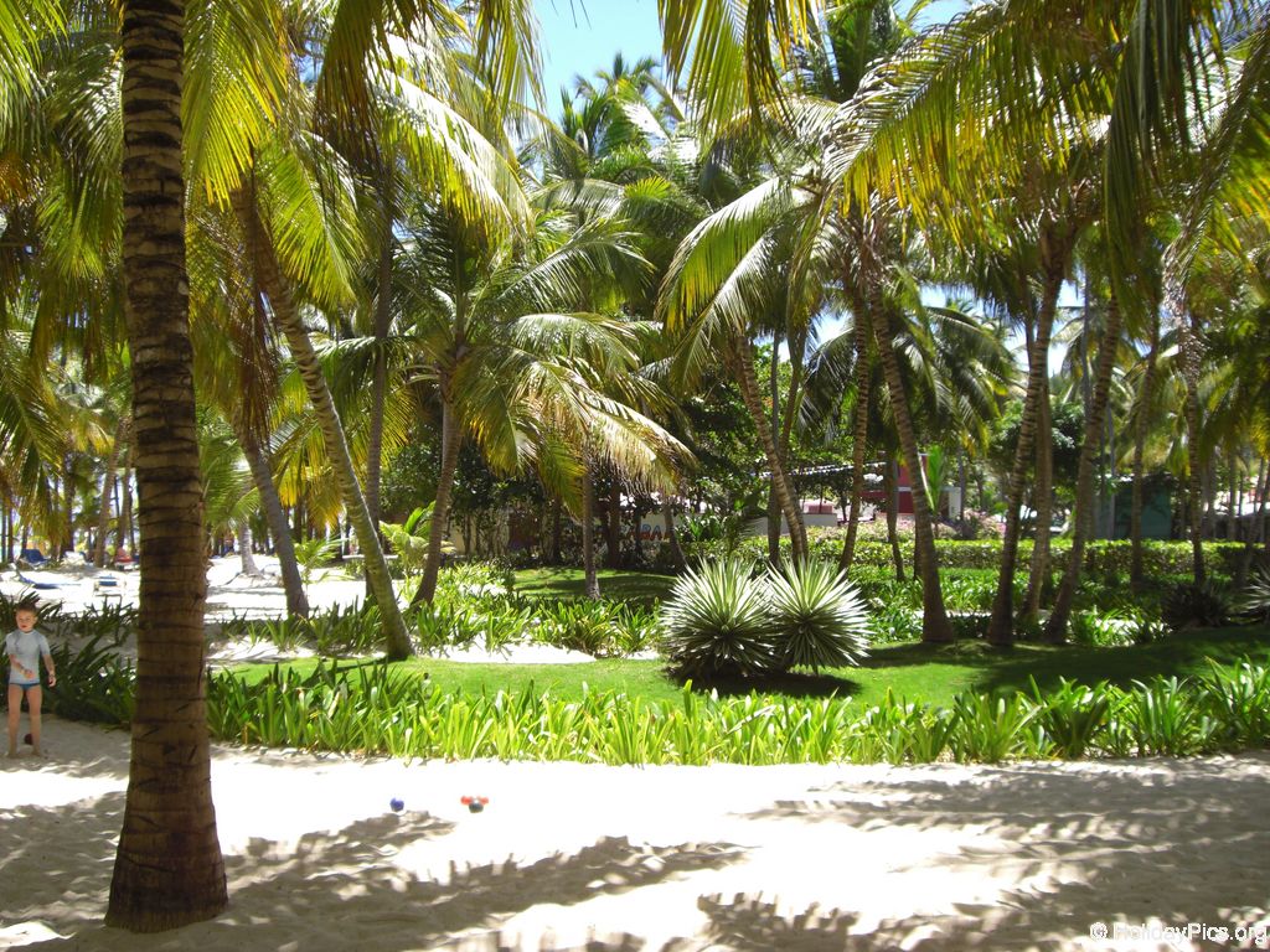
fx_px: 1394
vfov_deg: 37.7
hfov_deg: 49.0
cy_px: 476
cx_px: 635
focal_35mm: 38
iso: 64
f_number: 2.7
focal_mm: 6.2
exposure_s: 1/500
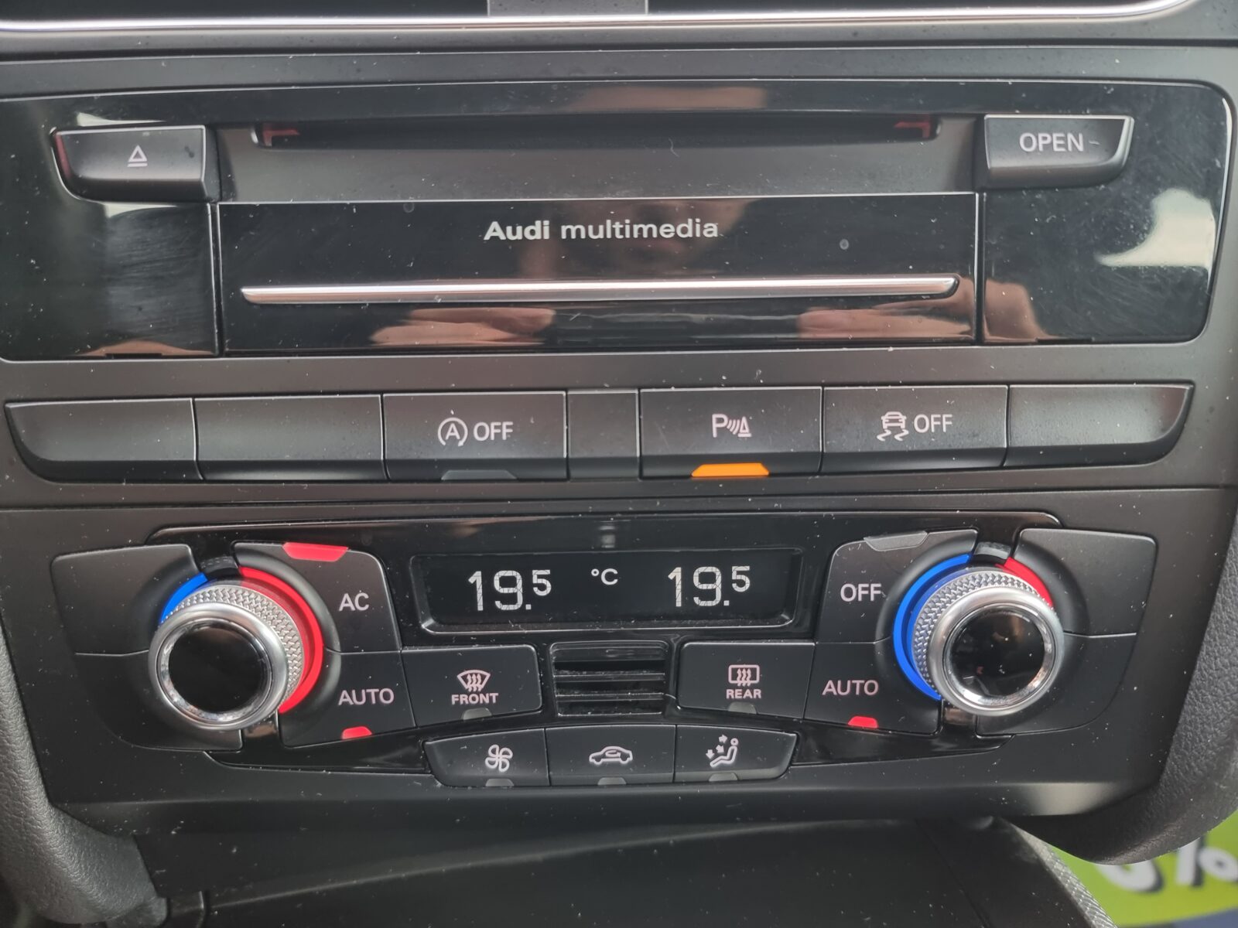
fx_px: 858
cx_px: 619
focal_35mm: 24
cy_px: 464
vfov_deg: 56.8
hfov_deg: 71.6
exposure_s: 1/100
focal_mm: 6.7
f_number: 1.8
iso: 160
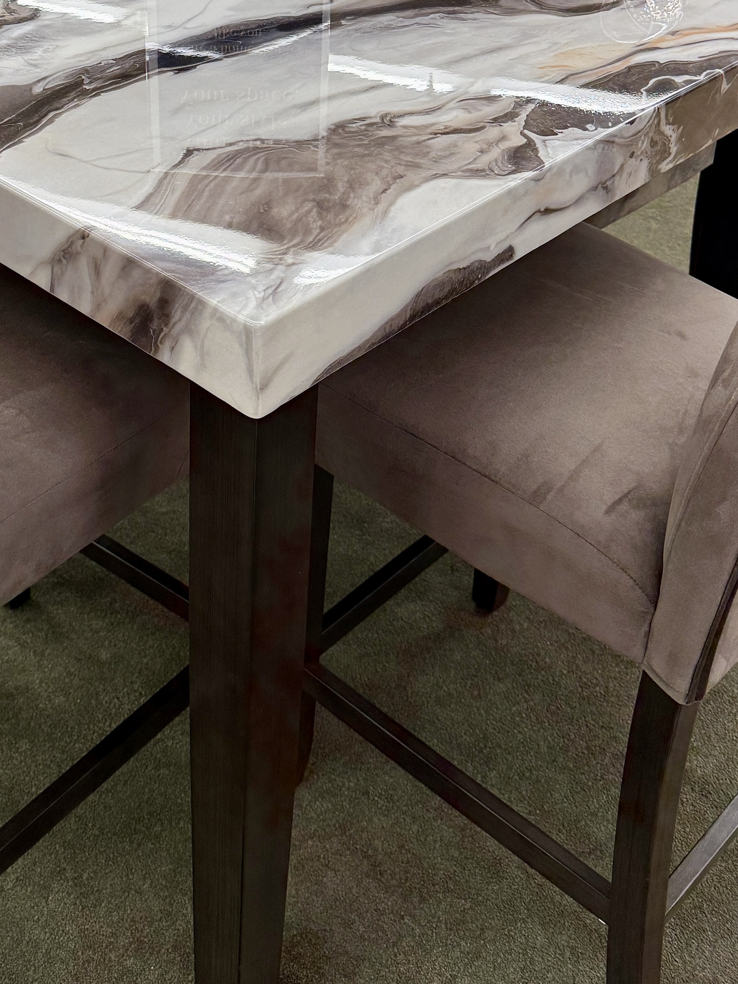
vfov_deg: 38.3
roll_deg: -0.1
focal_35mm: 47
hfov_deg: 30.7
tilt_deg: -25.5
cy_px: 142
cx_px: 250
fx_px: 1336
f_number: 1.78
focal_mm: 6.76
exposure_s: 1/120
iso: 160
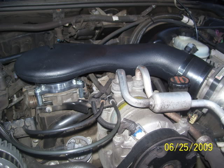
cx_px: 112
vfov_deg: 39.7
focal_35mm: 36
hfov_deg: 51.4
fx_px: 233
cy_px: 84
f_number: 2.7
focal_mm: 6
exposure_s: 1/60
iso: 80
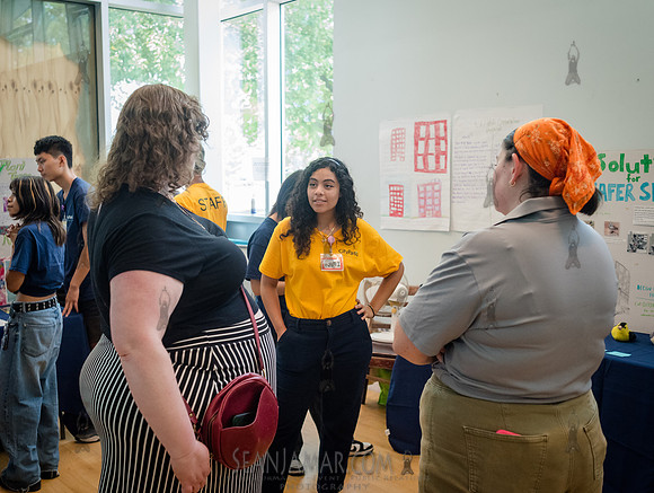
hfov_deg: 48.2
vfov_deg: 37.4
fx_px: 728
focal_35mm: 38
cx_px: 280
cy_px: 246
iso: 4000
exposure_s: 1/500
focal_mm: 35
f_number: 4
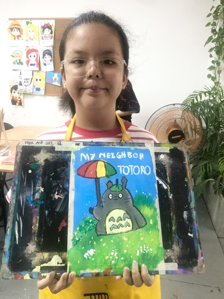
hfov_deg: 49.8
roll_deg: -2.1
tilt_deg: -10.0
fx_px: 242
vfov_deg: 63.4
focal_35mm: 28
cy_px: 150
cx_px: 112
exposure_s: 1/30
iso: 40
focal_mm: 3.99
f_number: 1.8
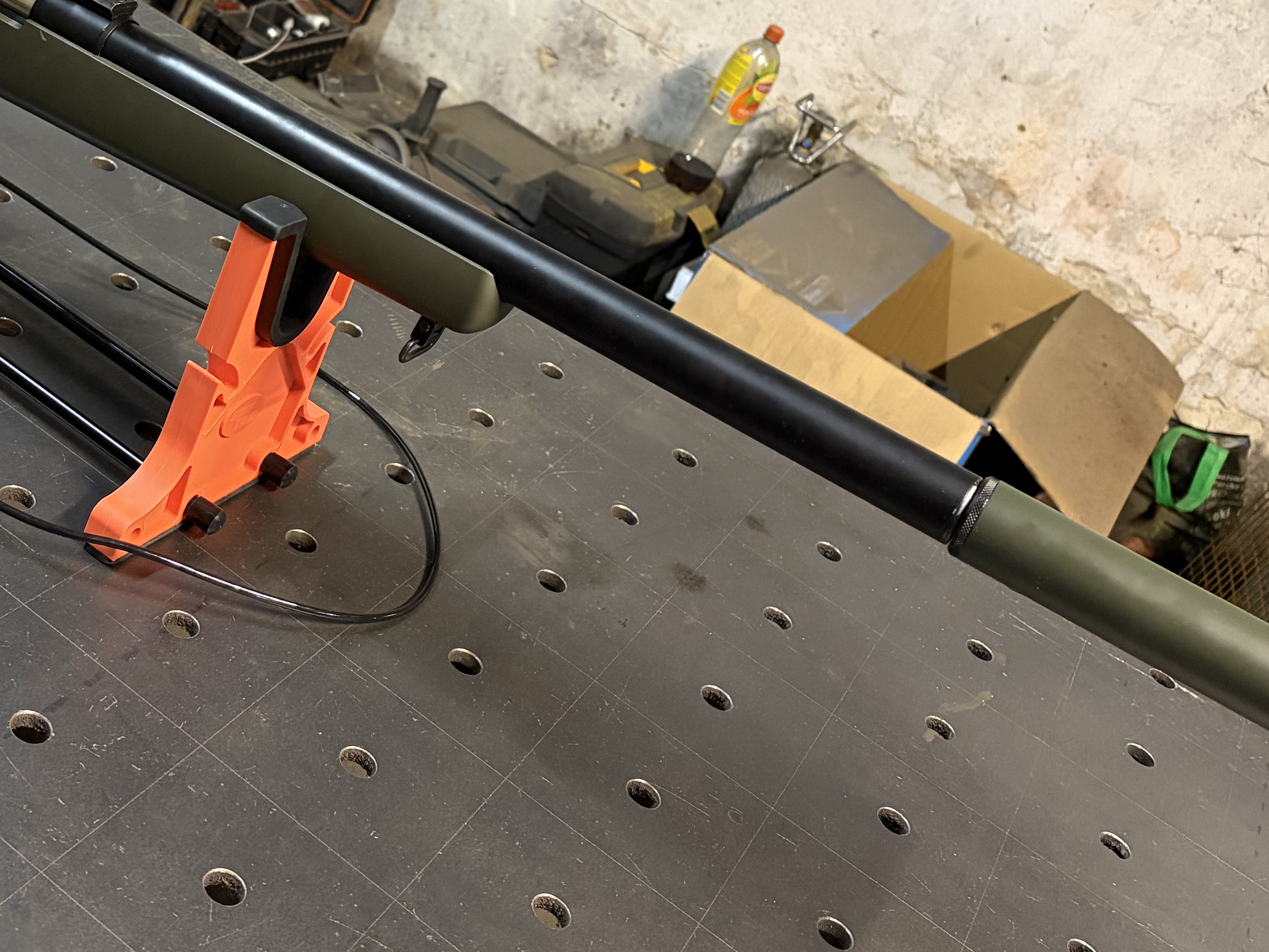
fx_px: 1760
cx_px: 411
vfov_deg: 29.9
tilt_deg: -25.0
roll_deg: -23.1
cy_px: 265
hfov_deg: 39.1
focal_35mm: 48
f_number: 1.6
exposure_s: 1/40
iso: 640
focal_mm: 5.96
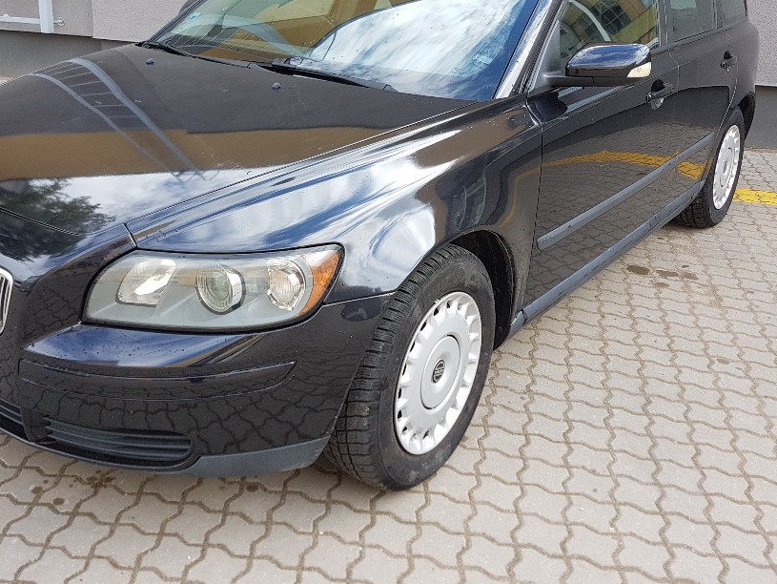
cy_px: 205
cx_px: 319
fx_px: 764
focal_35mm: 34
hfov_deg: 53.6
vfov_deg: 41.4
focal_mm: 4.2
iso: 40
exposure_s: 1/325
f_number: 1.7
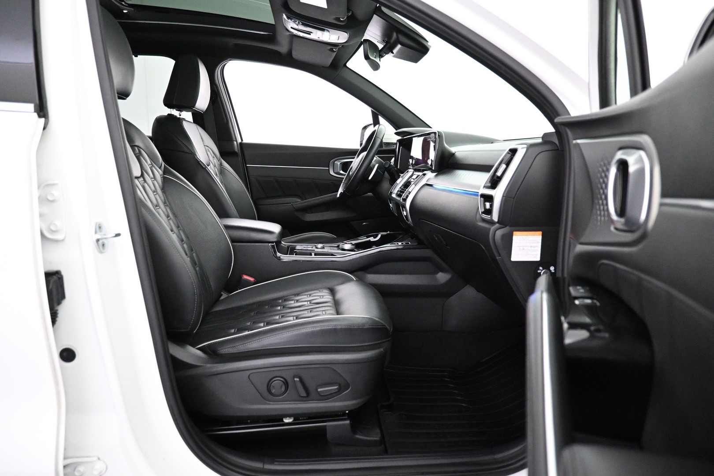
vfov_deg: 53.1
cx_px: 357
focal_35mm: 24
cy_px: 238
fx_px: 476
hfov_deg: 73.7
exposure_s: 1/50
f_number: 3.5
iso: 4000
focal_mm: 16
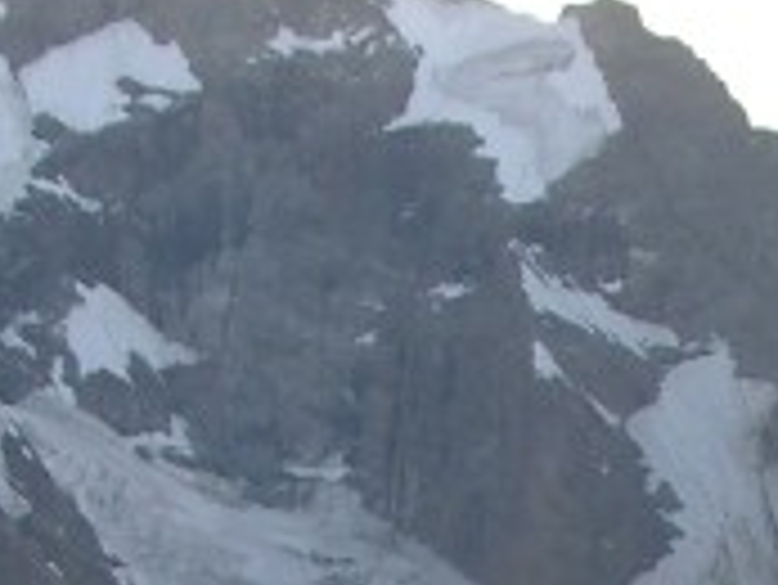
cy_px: 1089
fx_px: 4656
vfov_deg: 7.0
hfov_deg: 9.5
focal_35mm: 207
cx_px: 751
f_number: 3.5
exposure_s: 1/59.2
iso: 50
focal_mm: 9
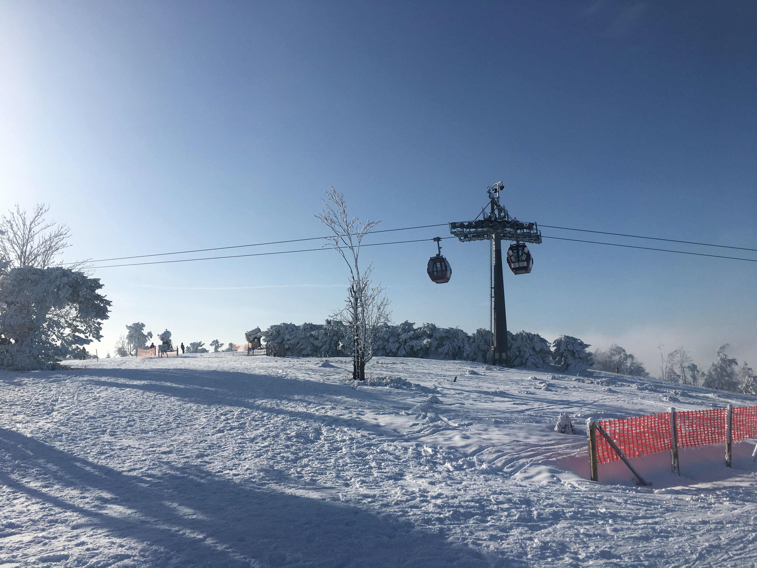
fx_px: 634
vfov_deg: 48.2
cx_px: 378
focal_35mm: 29
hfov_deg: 61.7
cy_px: 284
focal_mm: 4.15
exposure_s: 1/4049
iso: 25
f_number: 2.2
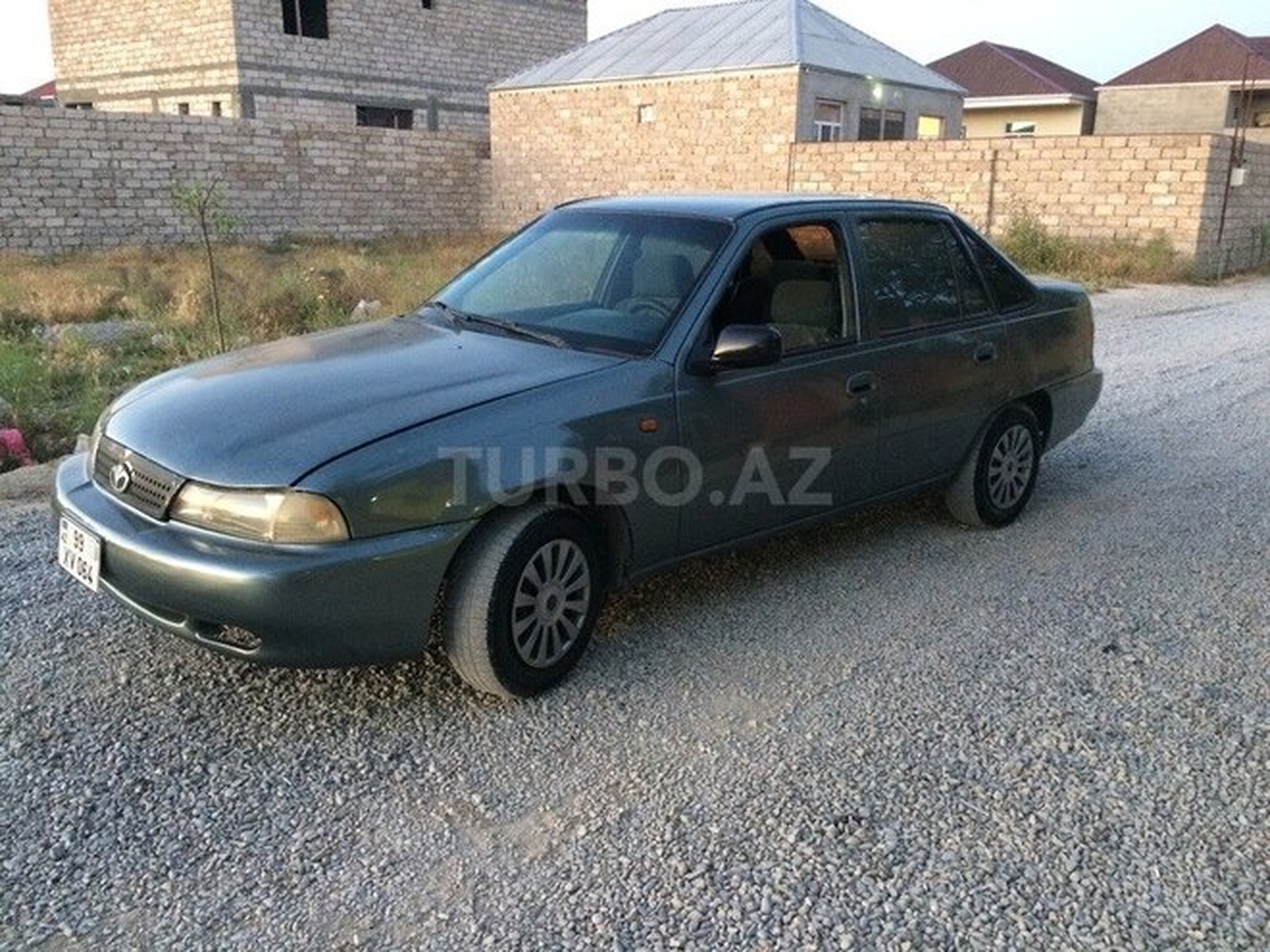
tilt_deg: -15.5
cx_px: 635
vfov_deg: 48.2
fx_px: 1064
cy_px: 476
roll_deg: -1.7
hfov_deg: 61.7
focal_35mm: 29
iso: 320
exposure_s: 1/20
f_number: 2.2
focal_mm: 4.15
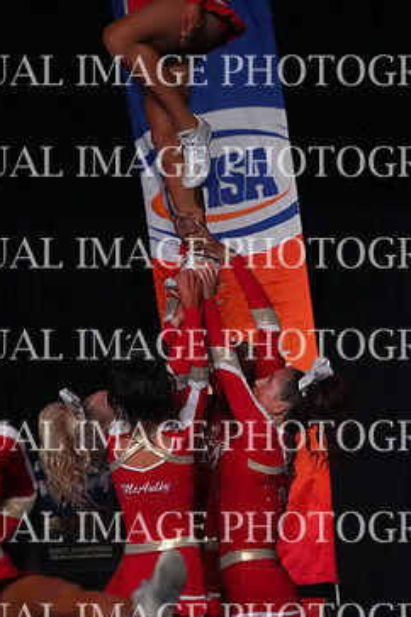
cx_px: 210
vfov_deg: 4.2
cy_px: 207
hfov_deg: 2.8
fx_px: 8493
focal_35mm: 496
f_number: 5.6
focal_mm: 310
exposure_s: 1/1250
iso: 16000
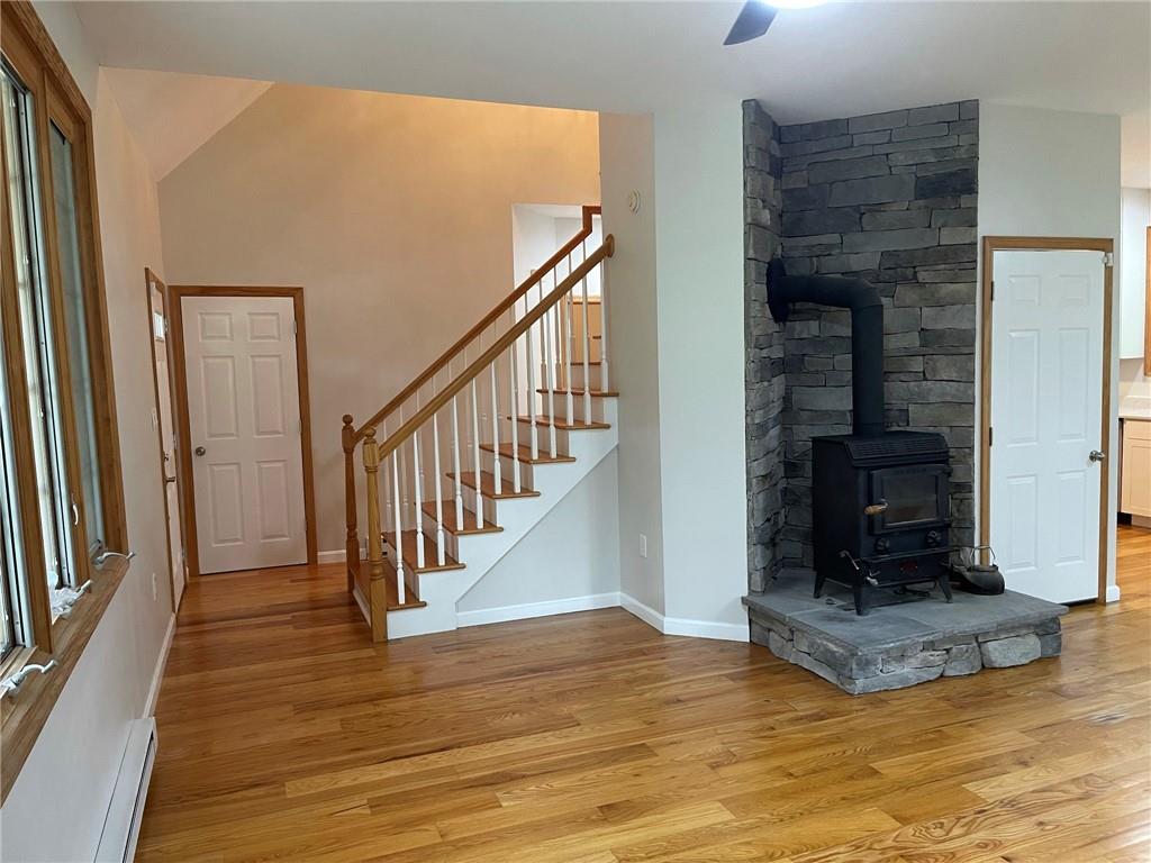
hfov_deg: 67.3
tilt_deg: -6.1
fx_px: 865
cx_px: 576
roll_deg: +2.1
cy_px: 432
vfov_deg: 53.1
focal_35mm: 26
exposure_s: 1/60
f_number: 1.6
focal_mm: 5.1
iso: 320
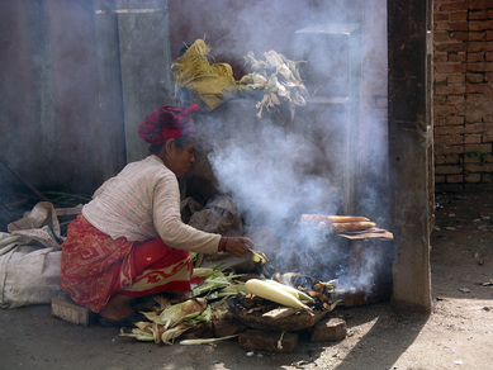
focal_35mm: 98
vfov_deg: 15.1
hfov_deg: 20.0
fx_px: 1396
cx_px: 246
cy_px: 185
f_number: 4
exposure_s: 1/336
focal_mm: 20.4
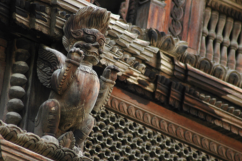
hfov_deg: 5.7
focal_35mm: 363
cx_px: 120
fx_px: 2440
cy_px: 80
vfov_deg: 3.8
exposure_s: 1/320
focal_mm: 240
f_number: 5.3
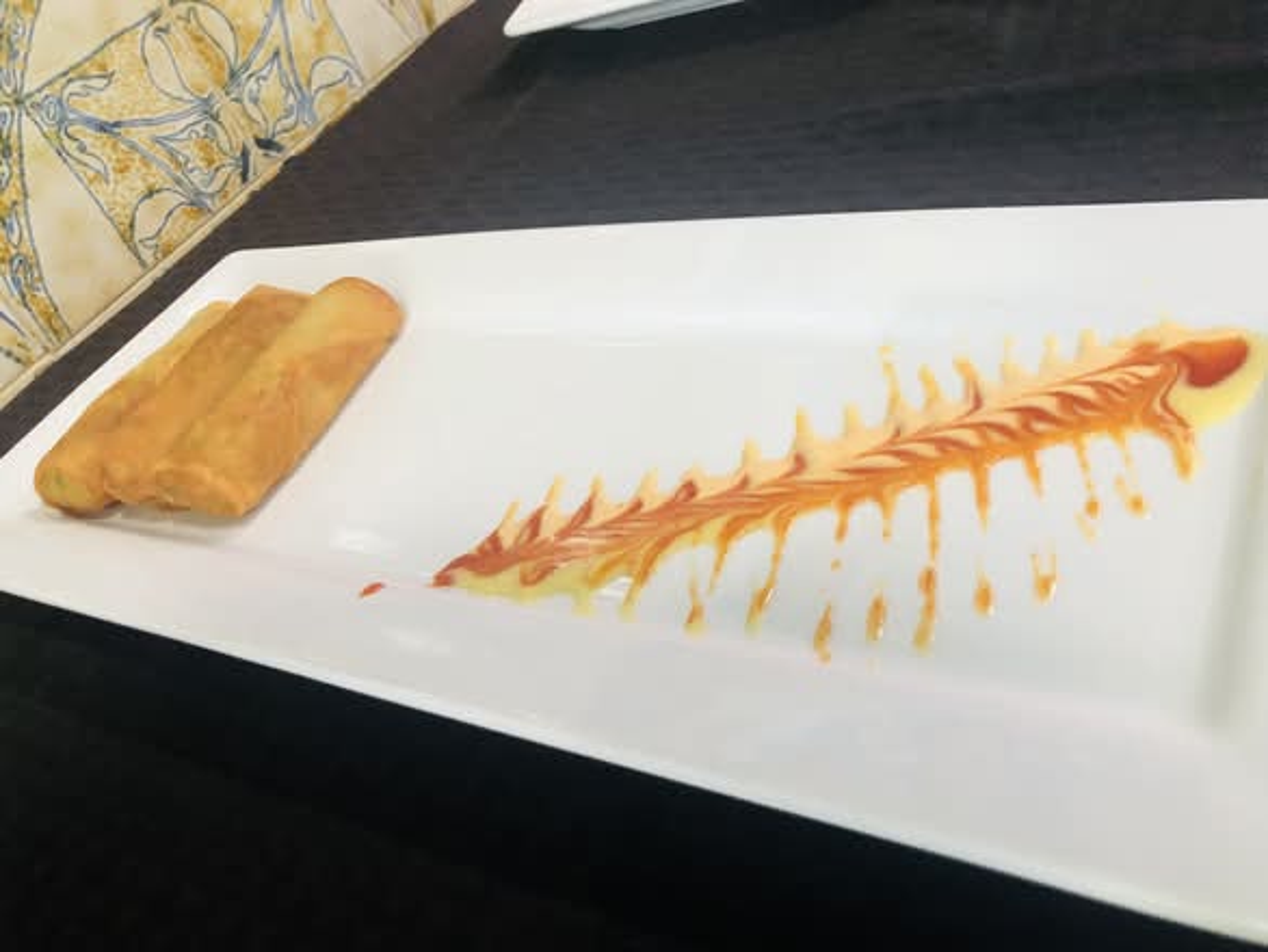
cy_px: 476
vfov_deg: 49.8
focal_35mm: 28
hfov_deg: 63.4
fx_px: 1026
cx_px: 634
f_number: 1.8
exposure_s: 1/15
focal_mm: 4
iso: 50
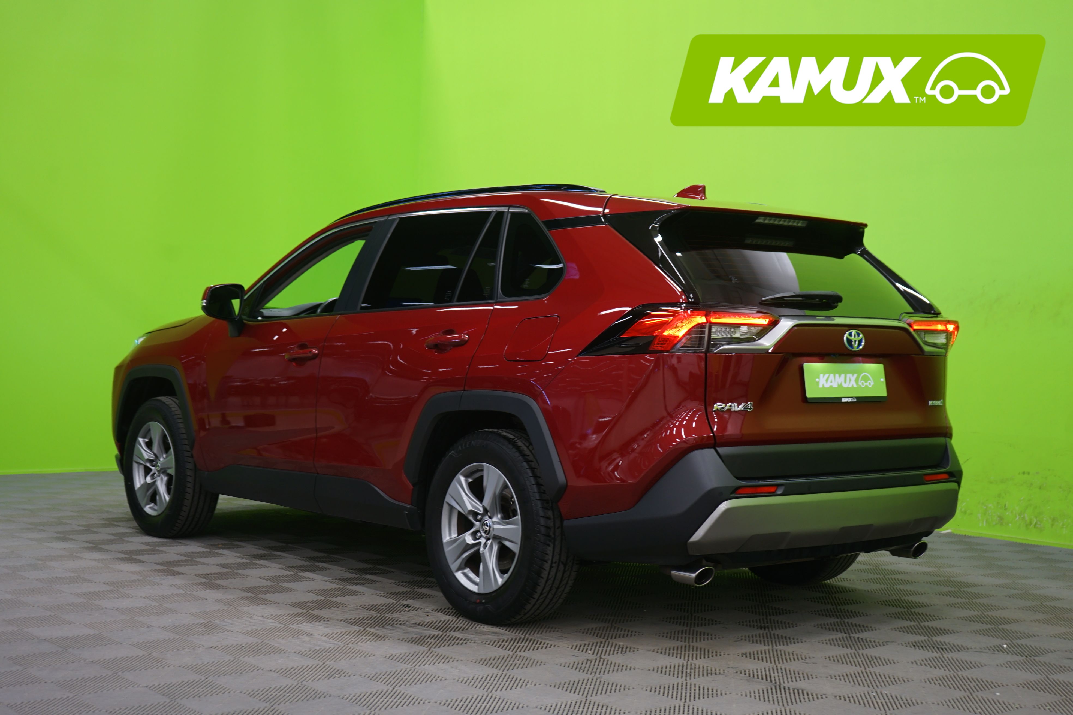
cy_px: 358
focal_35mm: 48
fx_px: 1431
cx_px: 536
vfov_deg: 28.1
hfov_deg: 41.1
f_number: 5
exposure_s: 1/6
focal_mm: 48
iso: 400
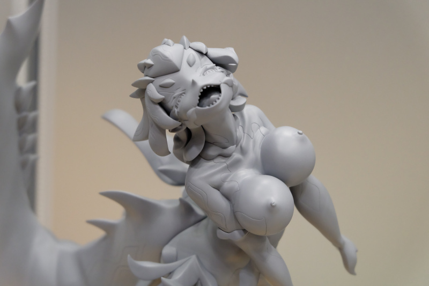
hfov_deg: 27.0
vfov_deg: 18.2
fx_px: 894
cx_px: 214
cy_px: 143
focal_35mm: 75
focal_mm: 50
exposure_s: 1/70
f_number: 5.6
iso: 3200
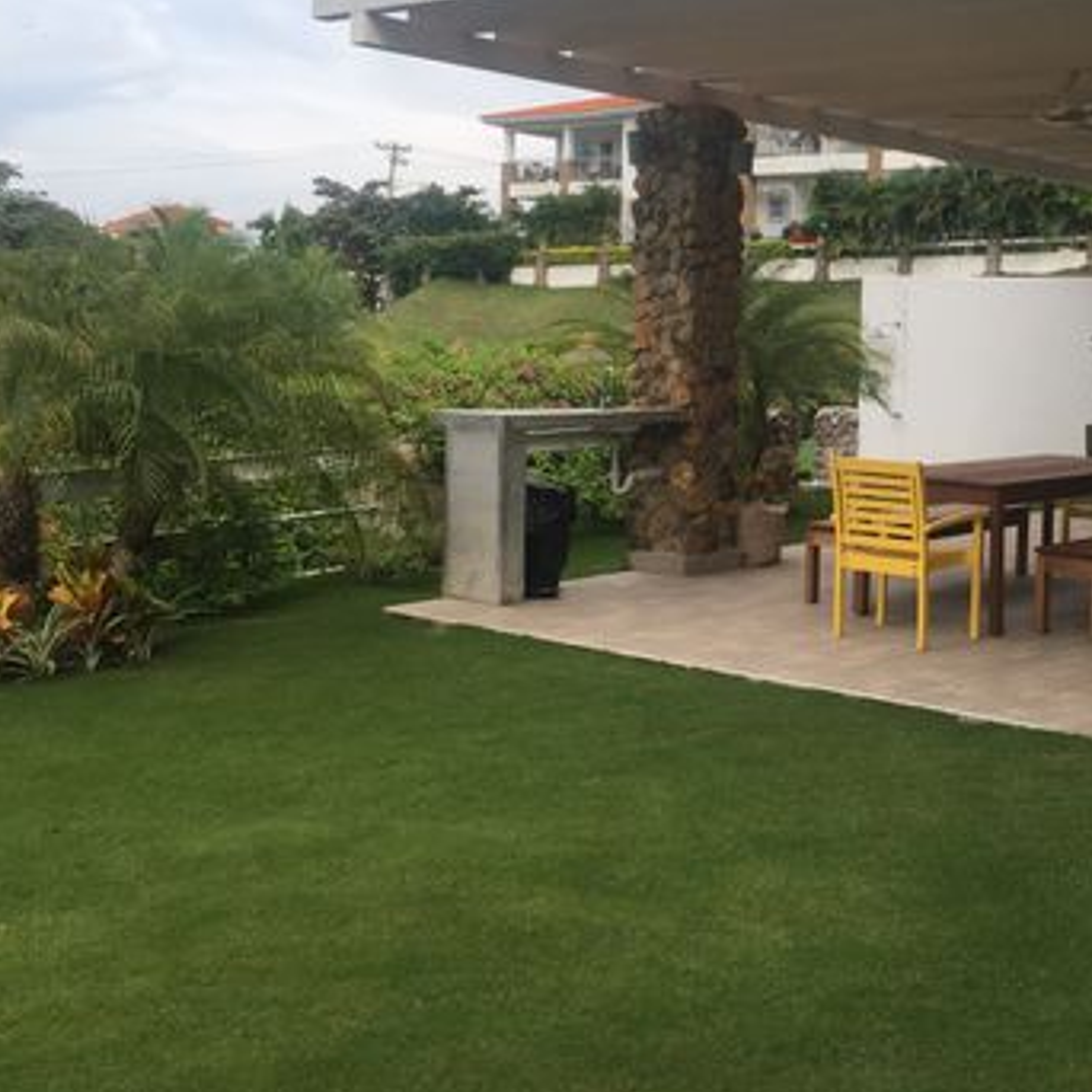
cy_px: 402
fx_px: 1606
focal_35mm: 45
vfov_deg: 37.3
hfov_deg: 36.6
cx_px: 827
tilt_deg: -2.1
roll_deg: -2.7
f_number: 2.2
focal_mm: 4.15
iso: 32
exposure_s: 1/974
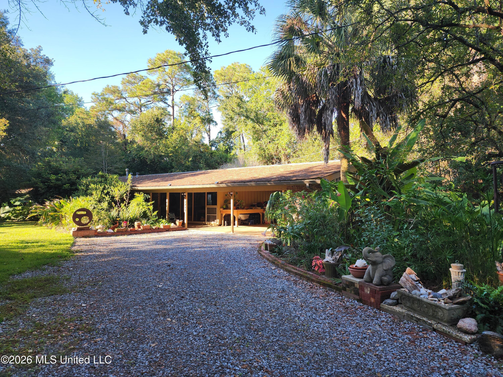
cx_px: 252
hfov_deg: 73.9
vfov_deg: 58.9
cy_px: 188
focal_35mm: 23
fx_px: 334
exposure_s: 1/180
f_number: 1.8
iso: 25
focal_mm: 6.4
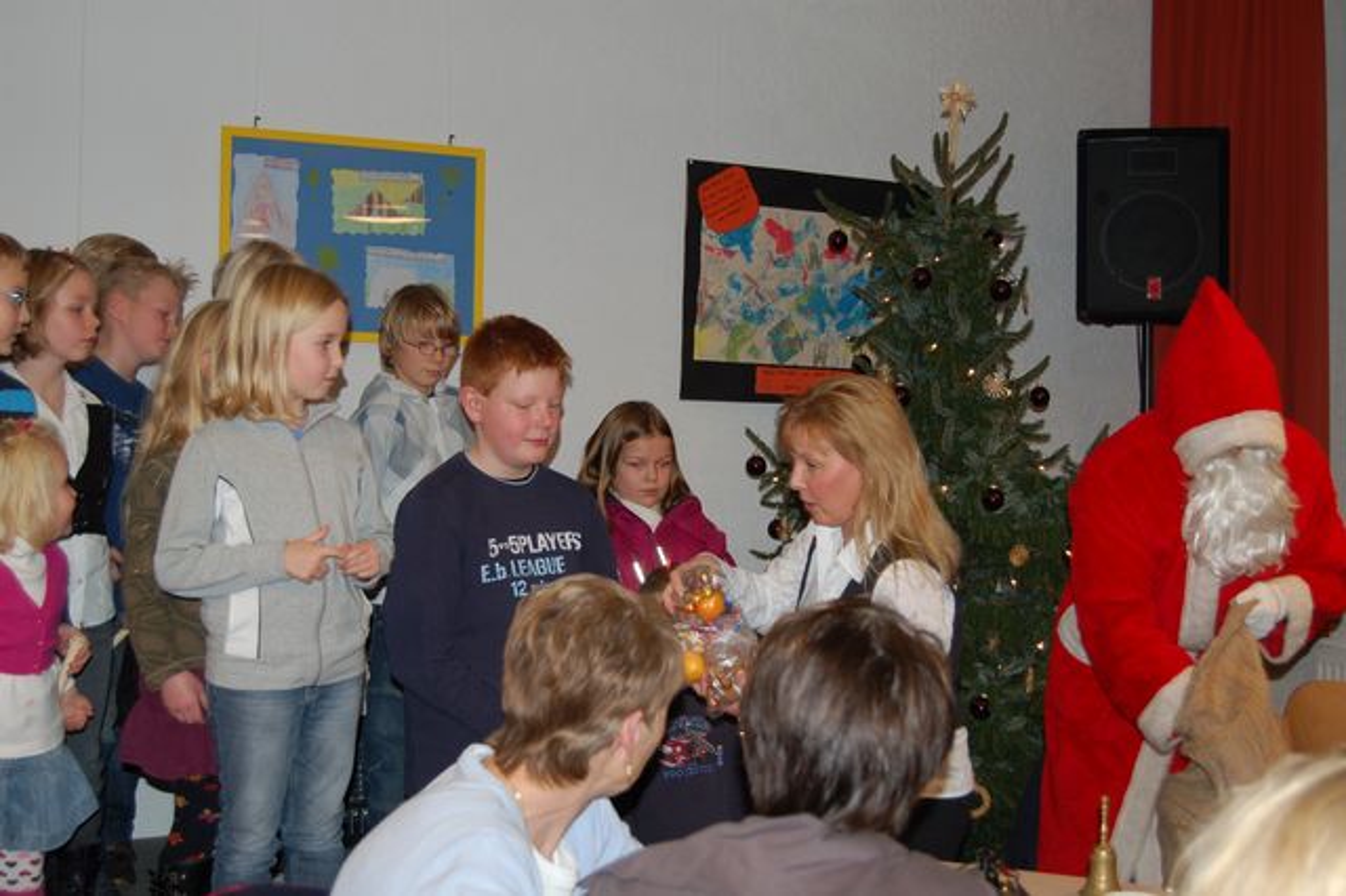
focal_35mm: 51
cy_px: 448
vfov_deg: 26.5
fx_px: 1906
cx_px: 673
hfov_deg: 38.9
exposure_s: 1/60
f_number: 4.5
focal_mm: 34
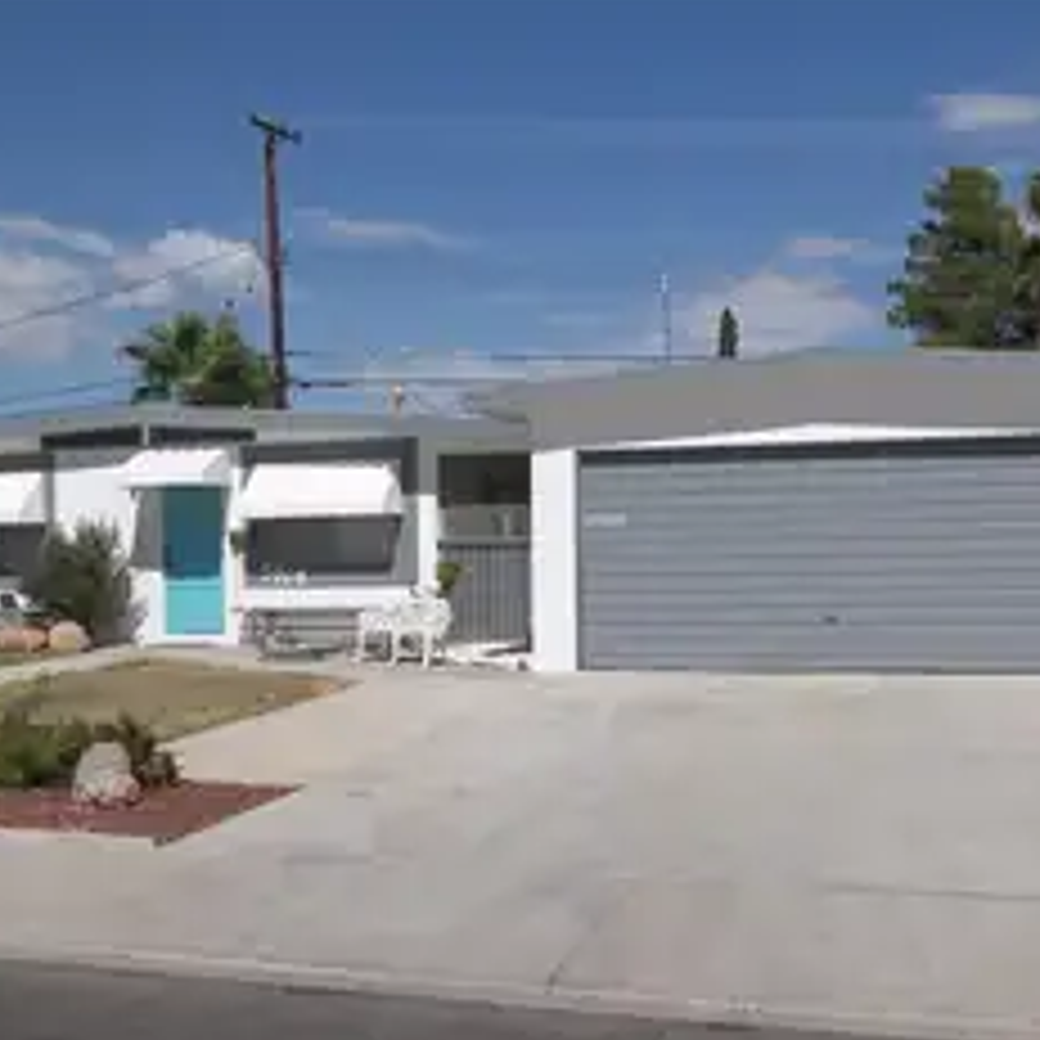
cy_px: 662
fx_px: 1768
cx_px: 473
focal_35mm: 52
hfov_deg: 32.8
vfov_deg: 32.6
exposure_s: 1/1600
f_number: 4
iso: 50
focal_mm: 7.2
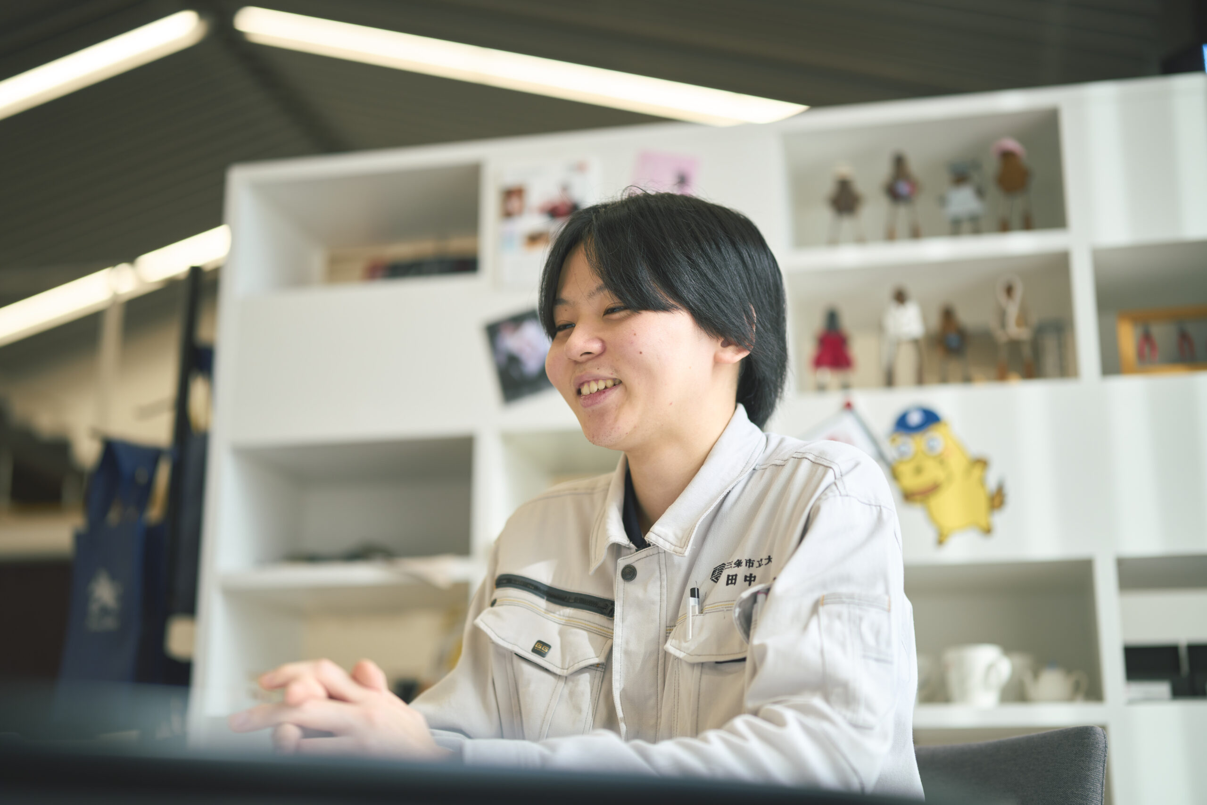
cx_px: 604
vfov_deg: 27.0
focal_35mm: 50
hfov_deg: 39.6
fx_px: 1676
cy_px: 402
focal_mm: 50
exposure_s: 1/800
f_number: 1.2
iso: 100
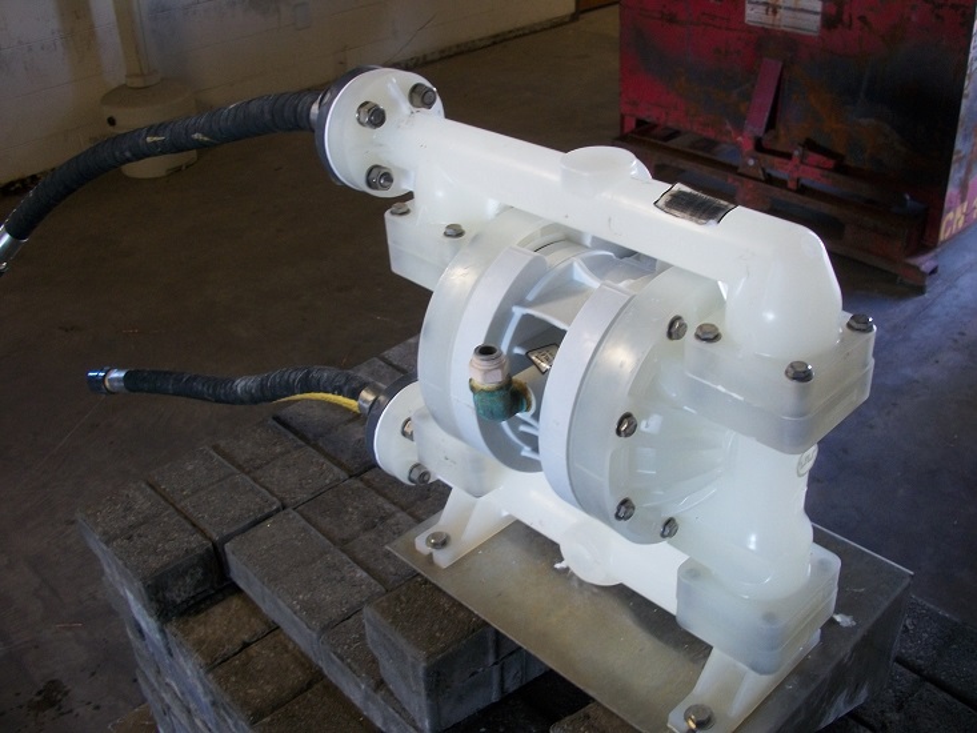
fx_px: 988
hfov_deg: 52.6
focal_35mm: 35
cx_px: 488
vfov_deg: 40.7
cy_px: 366
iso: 160
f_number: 3.1
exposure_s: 1/15
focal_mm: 6.3
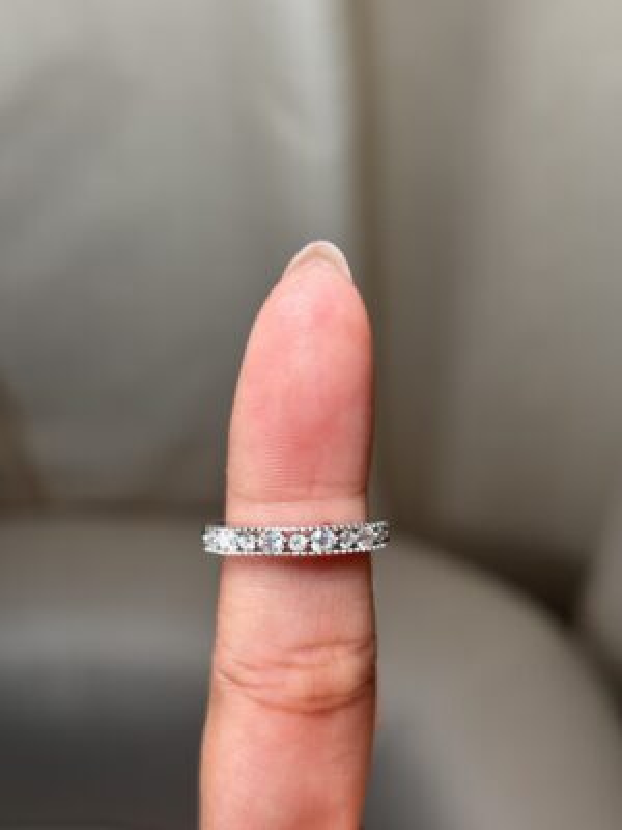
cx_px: 311
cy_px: 415
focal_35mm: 52
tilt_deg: -55.3
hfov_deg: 28.0
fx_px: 1246
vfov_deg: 36.8
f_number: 1.6
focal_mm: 5.96
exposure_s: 1/118
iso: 40
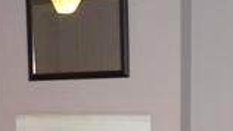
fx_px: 686
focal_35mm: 111
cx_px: 27
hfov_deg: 19.0
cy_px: 209
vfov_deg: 10.5
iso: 200
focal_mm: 6
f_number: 2.8
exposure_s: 1/20
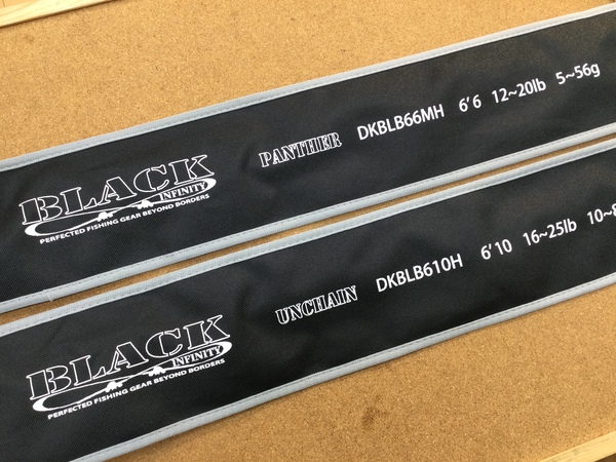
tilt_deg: -78.6
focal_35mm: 31
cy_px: 231
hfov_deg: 58.4
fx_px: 552
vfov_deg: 45.4
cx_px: 308
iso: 50
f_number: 2.4
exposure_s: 1/30
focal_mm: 3.3
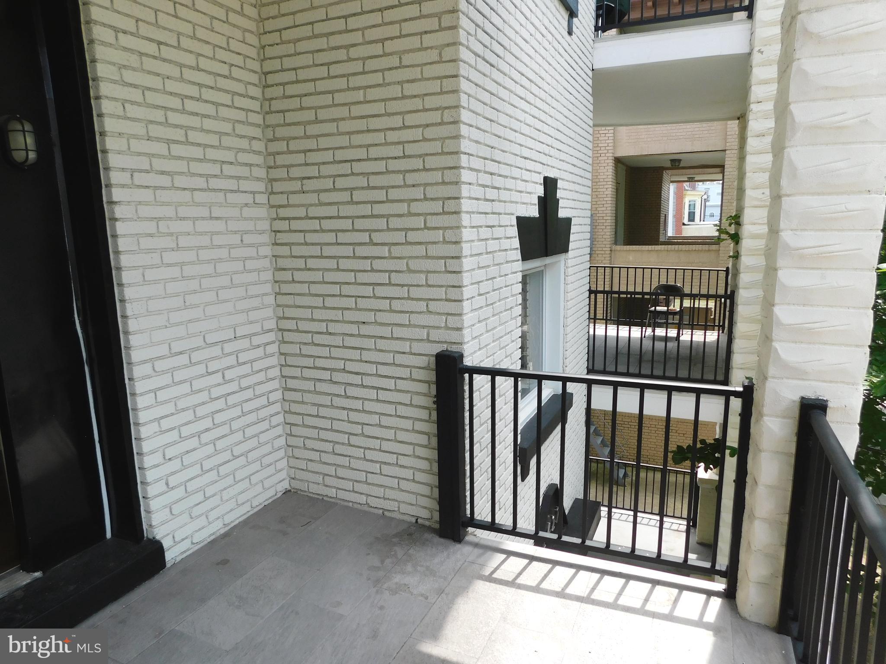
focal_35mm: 23
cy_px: 332
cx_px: 443
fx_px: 589
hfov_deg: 73.9
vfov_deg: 58.9
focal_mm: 4
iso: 125
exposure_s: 1/400
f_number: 3
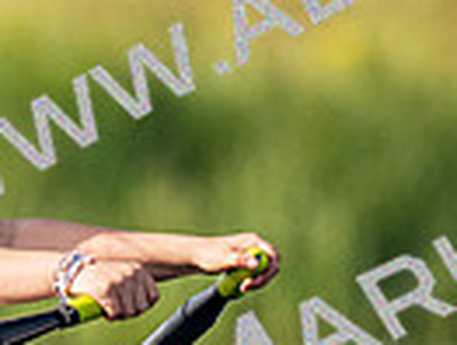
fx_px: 50504
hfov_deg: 0.5
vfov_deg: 0.4
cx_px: -356
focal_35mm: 3815
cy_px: 286
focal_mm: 600
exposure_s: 1/2500
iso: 250
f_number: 5
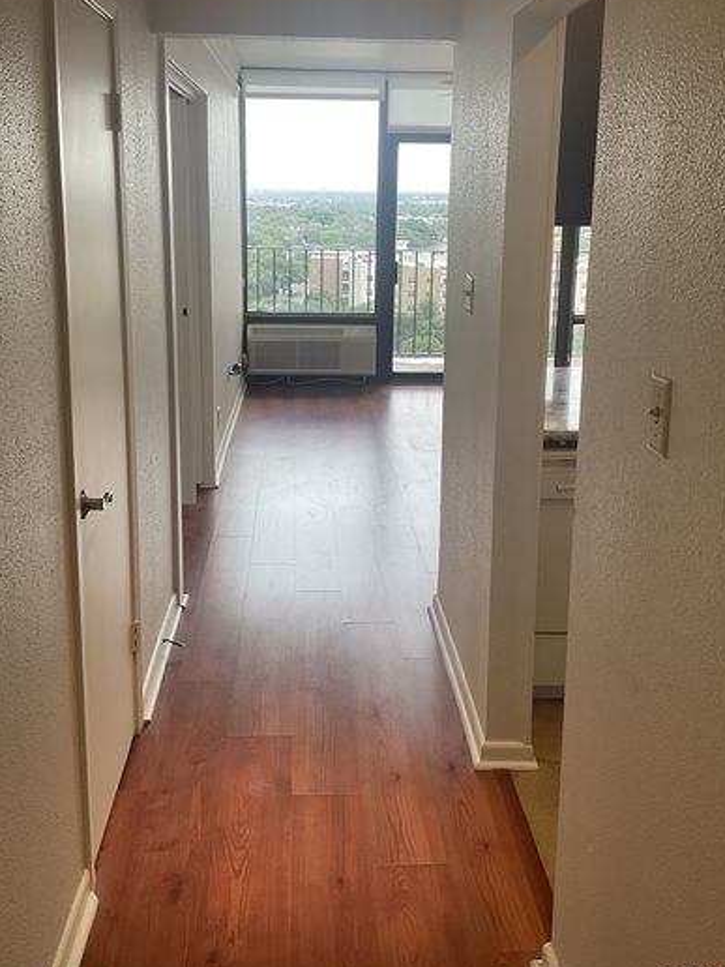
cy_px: 392
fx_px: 1005
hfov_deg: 39.7
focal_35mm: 36
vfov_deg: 51.1
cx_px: 356
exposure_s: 1/120
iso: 32
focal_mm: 3
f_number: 1.8
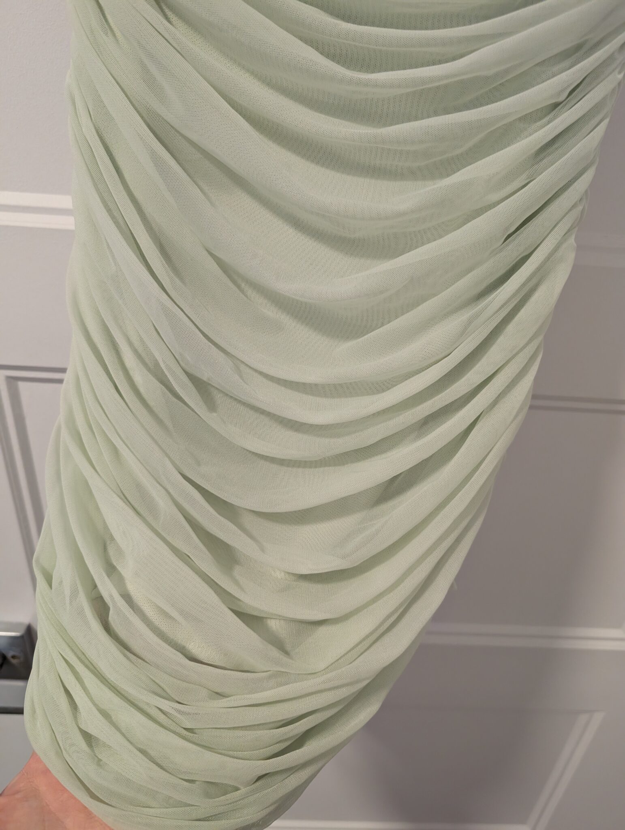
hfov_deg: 56.9
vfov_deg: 71.5
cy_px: 415
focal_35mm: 24
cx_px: 312
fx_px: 576
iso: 750
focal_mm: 6.9
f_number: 1.68
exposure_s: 1/120
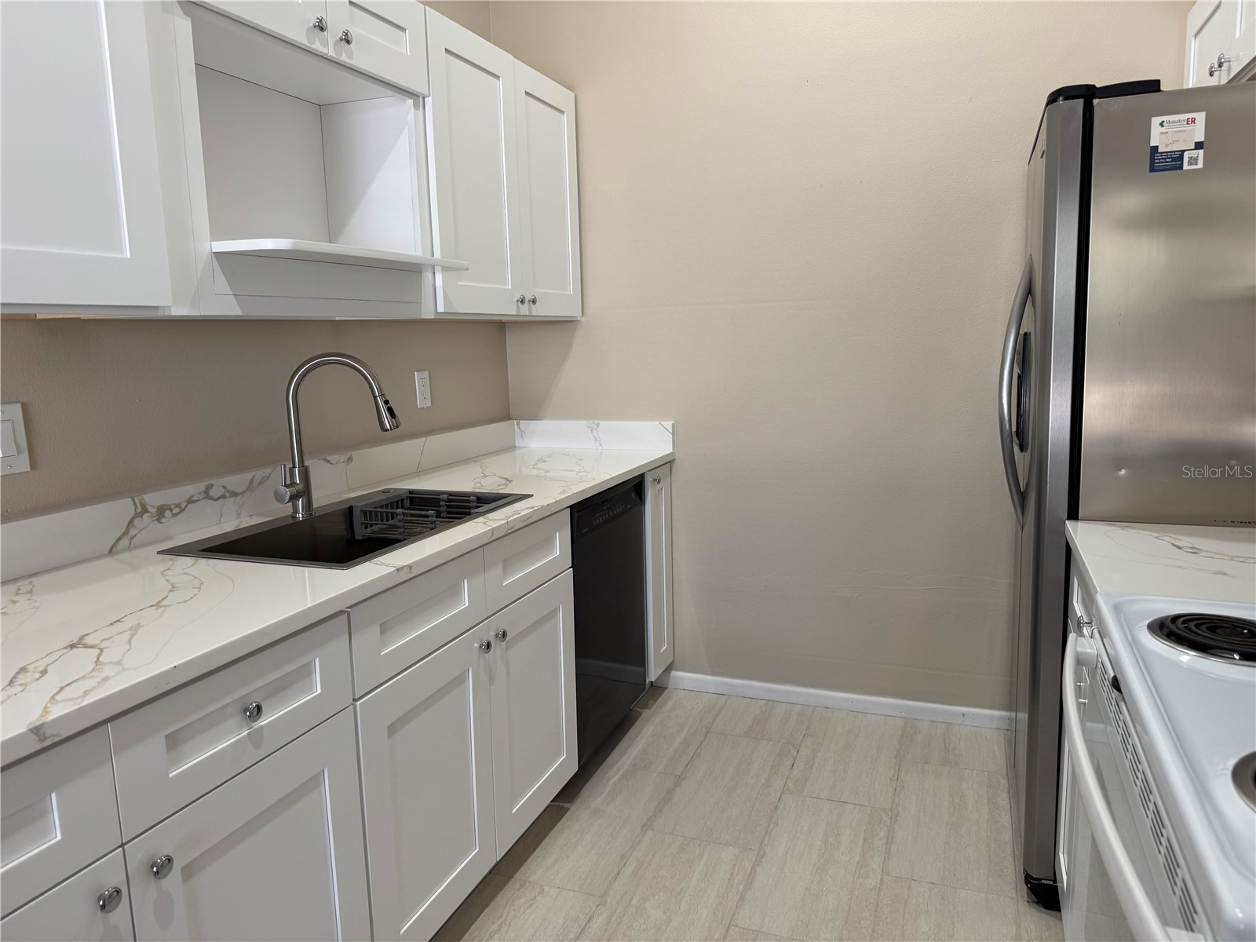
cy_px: 471
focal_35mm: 24
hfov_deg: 71.6
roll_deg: +1.2
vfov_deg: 56.8
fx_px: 871
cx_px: 628
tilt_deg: -10.0
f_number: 1.78
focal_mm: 6.76
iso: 125
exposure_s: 1/60
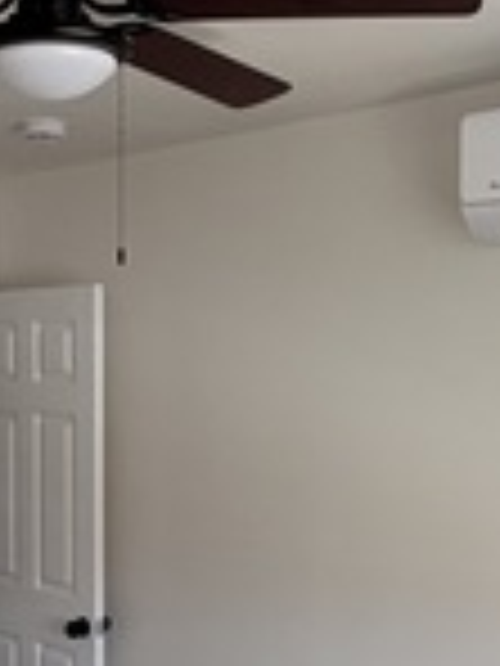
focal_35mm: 63
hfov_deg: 23.3
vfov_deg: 30.6
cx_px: 252
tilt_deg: -2.0
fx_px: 1213
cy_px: 416
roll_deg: -0.4
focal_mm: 2.22
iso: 160
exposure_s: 1/121
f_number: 2.2
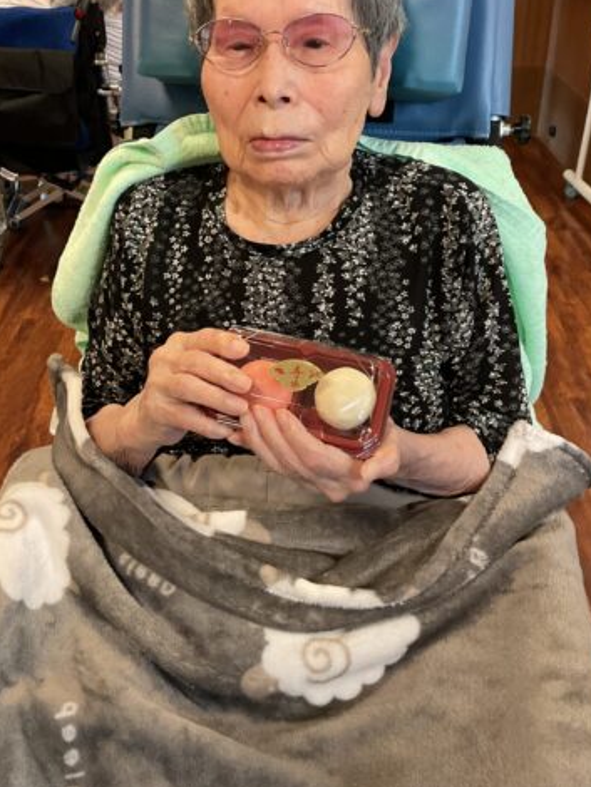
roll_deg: +1.3
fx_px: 842
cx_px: 291
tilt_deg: -30.3
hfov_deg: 38.7
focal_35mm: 37
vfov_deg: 49.6
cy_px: 295
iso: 125
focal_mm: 3
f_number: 1.8
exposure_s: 1/50
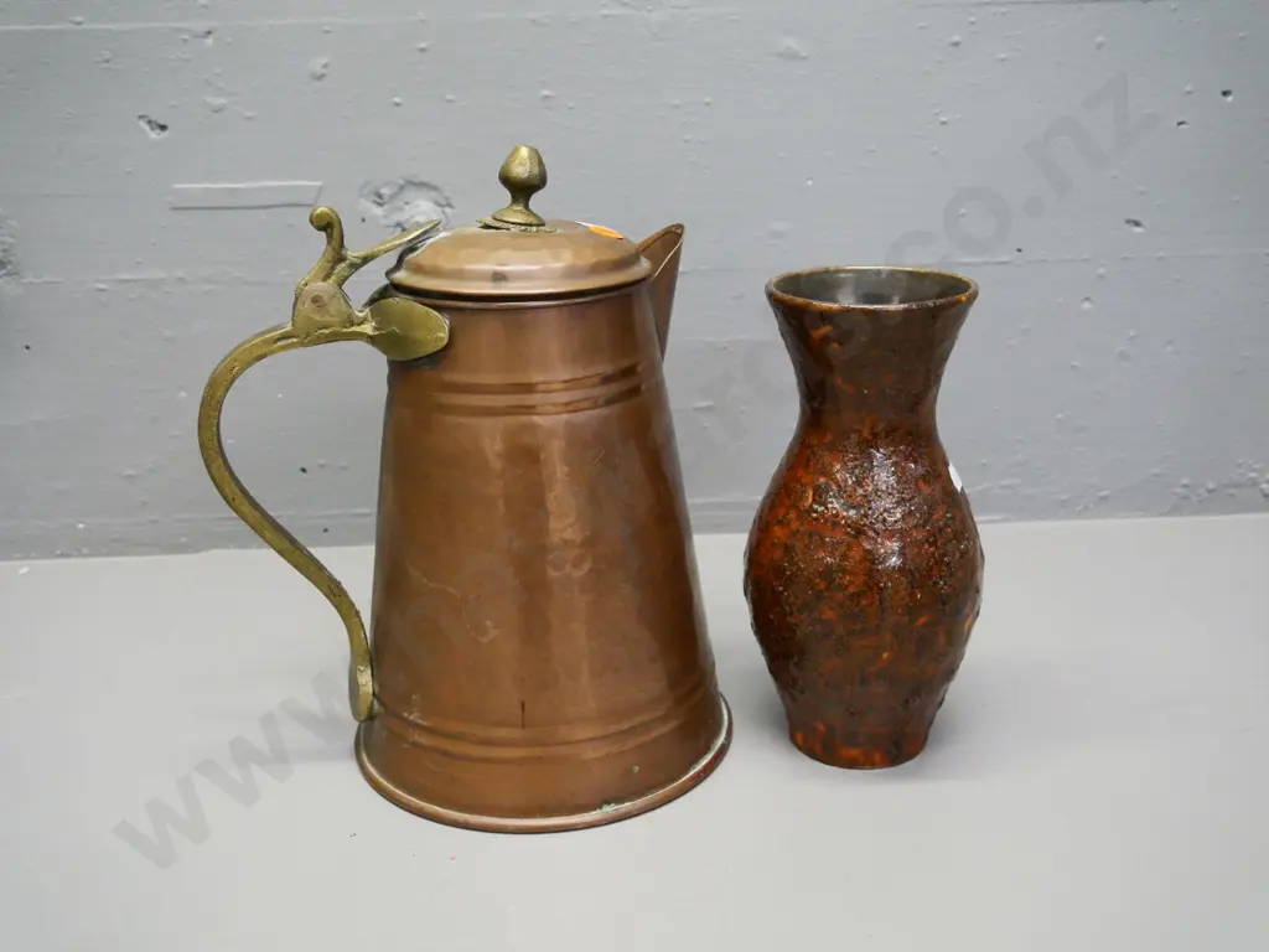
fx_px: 1320
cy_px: 476
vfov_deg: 39.7
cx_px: 634
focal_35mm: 36
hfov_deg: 51.4
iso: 3200
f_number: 5
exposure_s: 1/125
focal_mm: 18
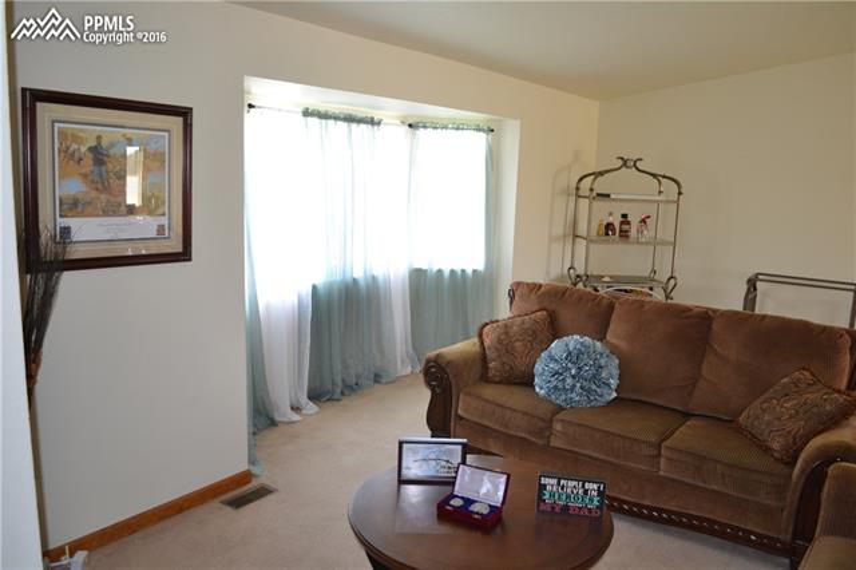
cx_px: 428
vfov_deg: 47.9
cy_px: 285
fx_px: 642
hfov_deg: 67.4
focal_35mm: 27
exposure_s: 1/60
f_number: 3.5
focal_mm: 18
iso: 450
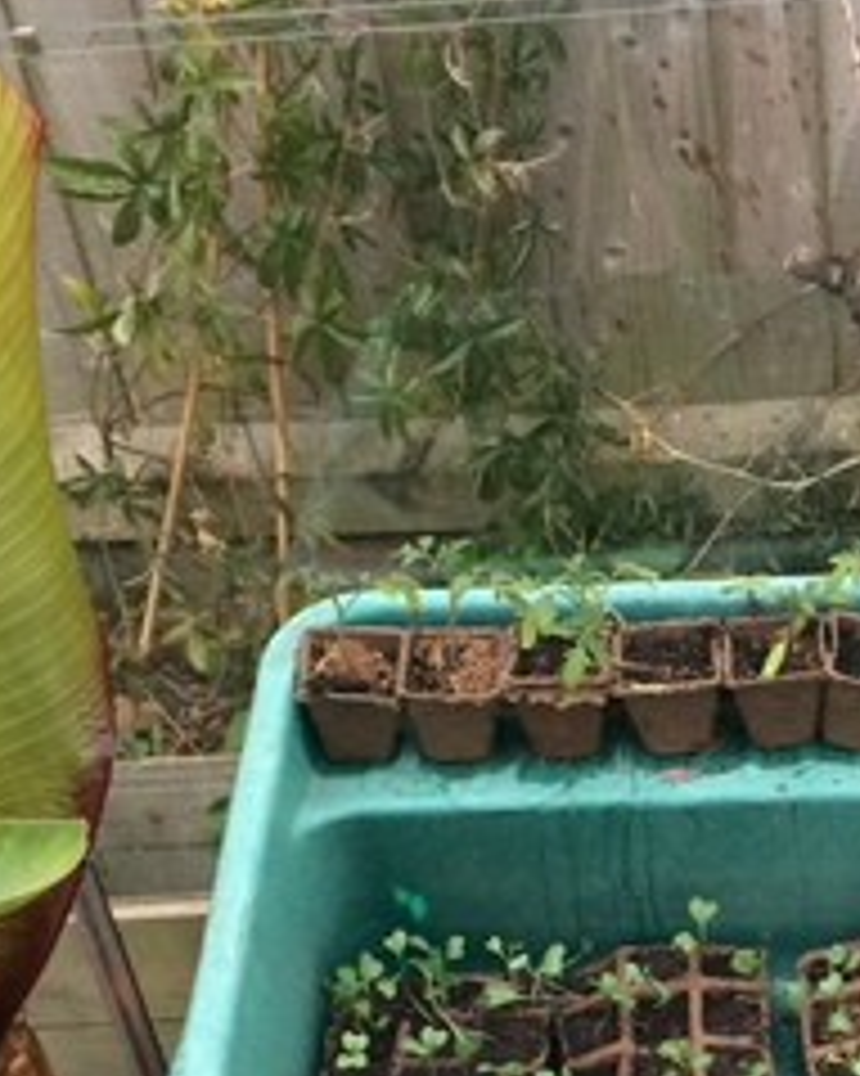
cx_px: 765
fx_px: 2260
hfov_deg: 21.1
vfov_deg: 25.7
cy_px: 1022
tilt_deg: -46.1
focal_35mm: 71
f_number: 2.2
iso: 160
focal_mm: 4.15
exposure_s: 1/33
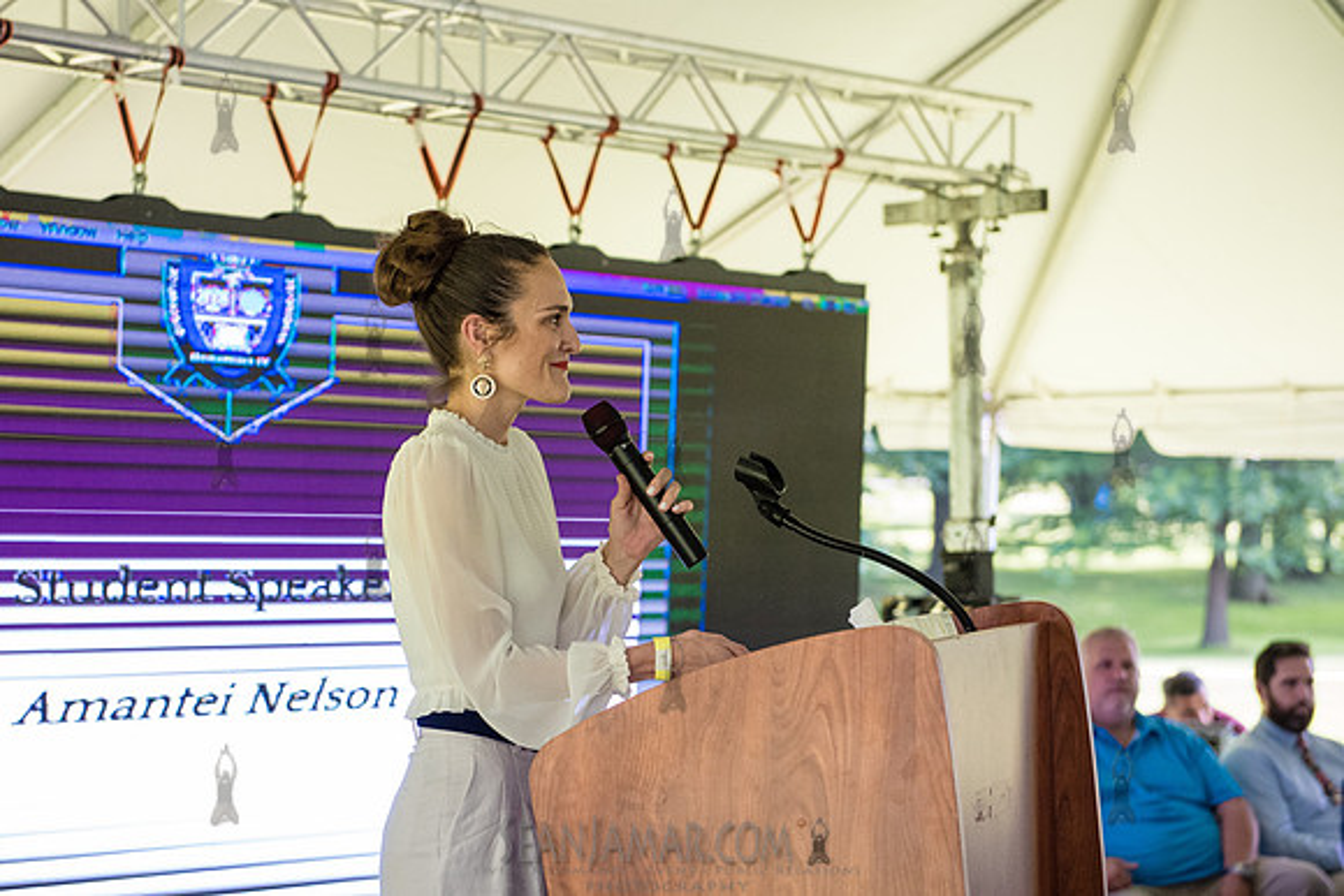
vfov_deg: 17.6
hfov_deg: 26.1
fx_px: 2891
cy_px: 537
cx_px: 523
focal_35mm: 77
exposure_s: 1/1250
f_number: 4
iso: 2500
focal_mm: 62
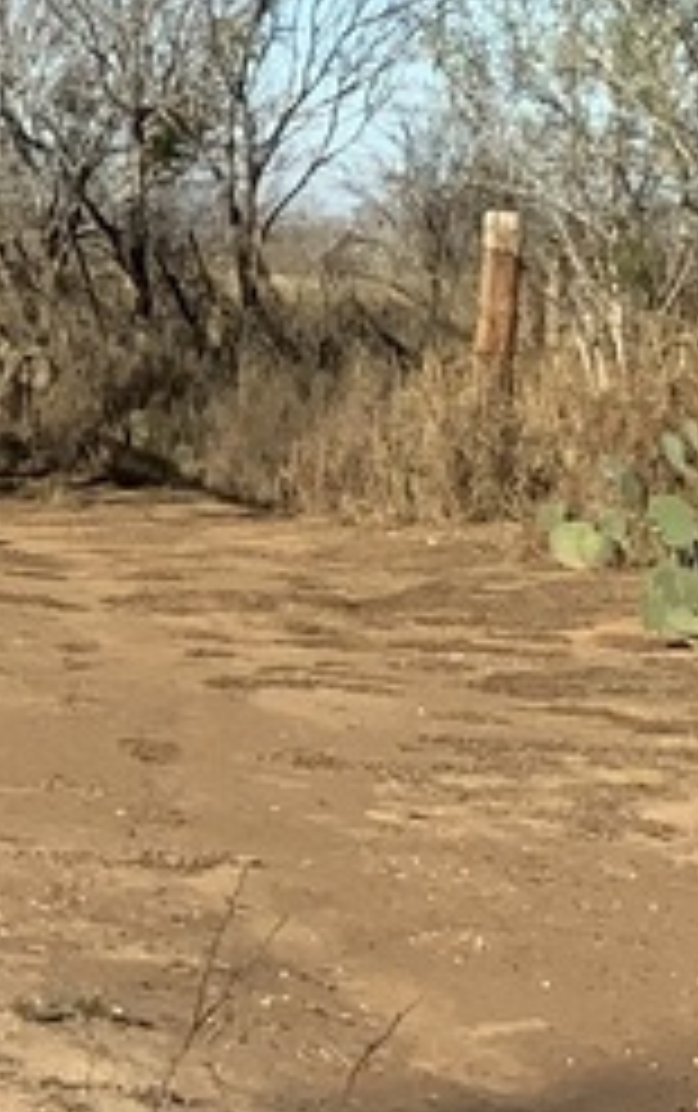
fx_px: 5432
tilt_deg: +6.0
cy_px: 72
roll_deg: -0.1
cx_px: -693
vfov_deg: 11.6
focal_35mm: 179
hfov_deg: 7.1
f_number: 1.8
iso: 16
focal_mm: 3
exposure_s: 1/1786
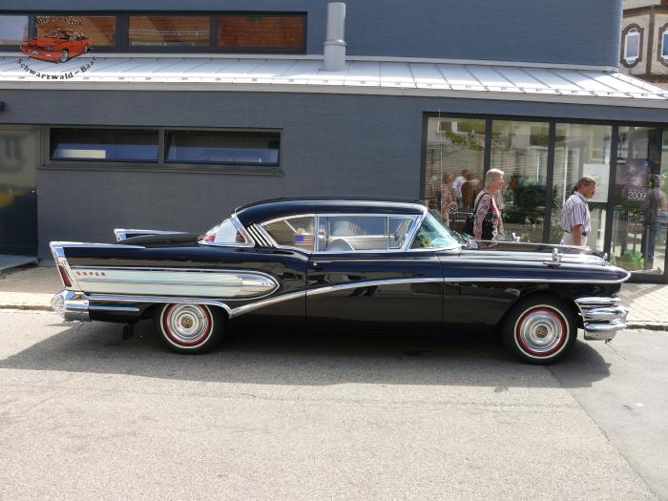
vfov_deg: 40.7
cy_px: 250
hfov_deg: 52.6
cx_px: 334
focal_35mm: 35
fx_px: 675
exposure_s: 1/250
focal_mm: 7.4
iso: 100
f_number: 4.5
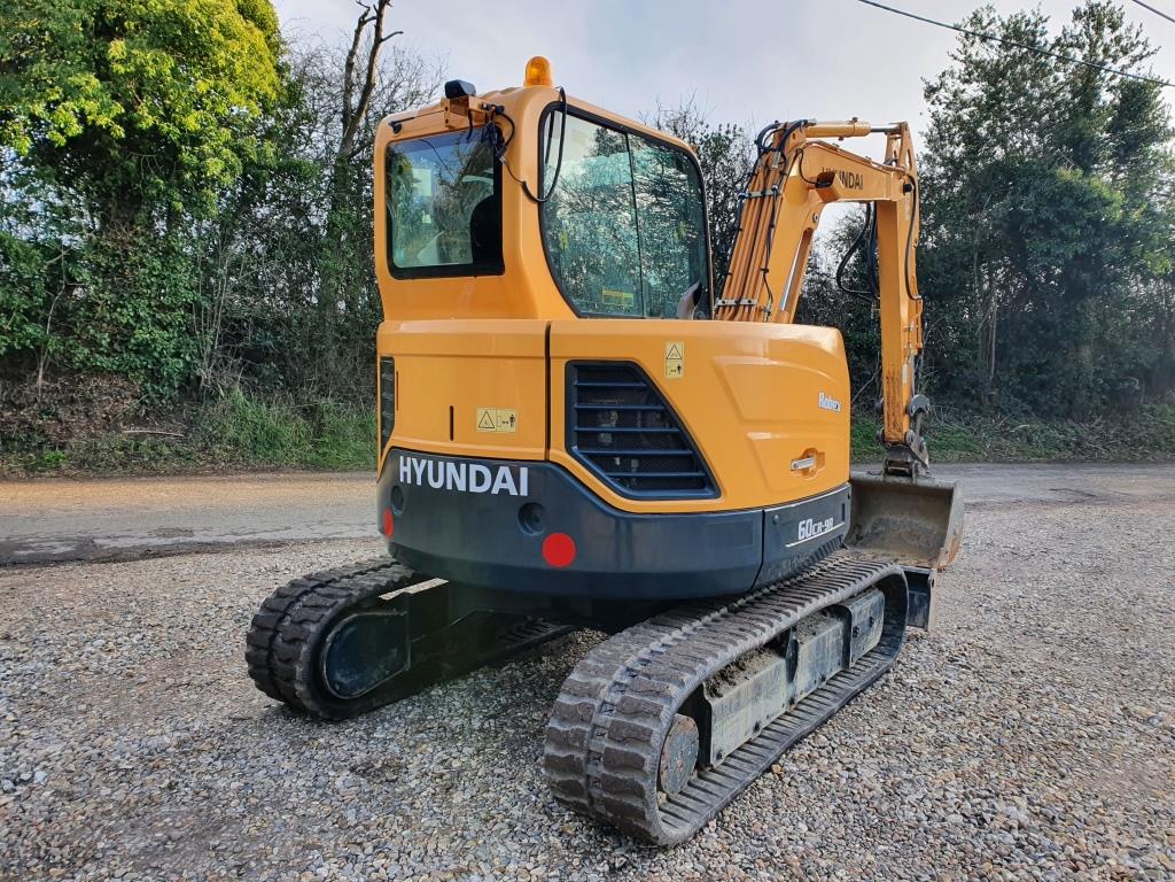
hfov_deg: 67.3
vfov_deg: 53.1
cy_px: 441
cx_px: 588
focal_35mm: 26
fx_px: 883
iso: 50
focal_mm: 4.32
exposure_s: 1/265
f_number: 2.4
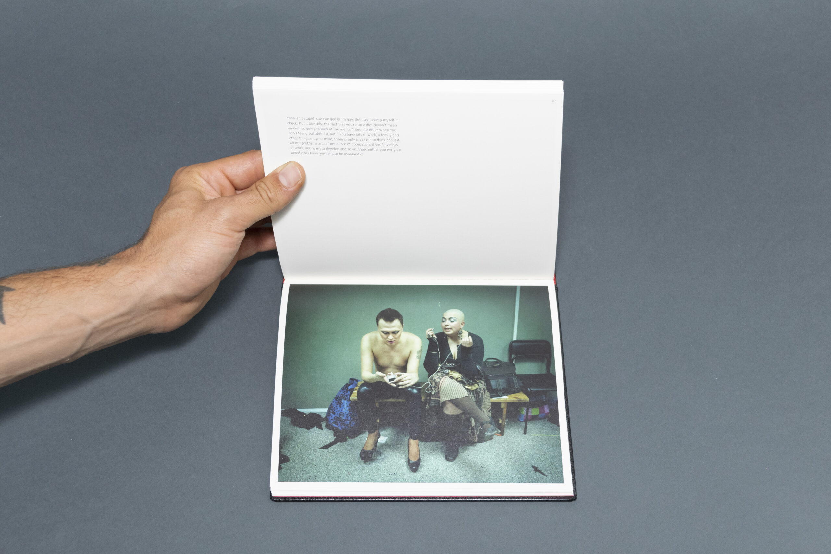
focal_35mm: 42
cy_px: 277
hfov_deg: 46.4
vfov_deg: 31.9
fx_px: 969
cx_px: 416
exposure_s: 1/125
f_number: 5.6
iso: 800
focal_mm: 28
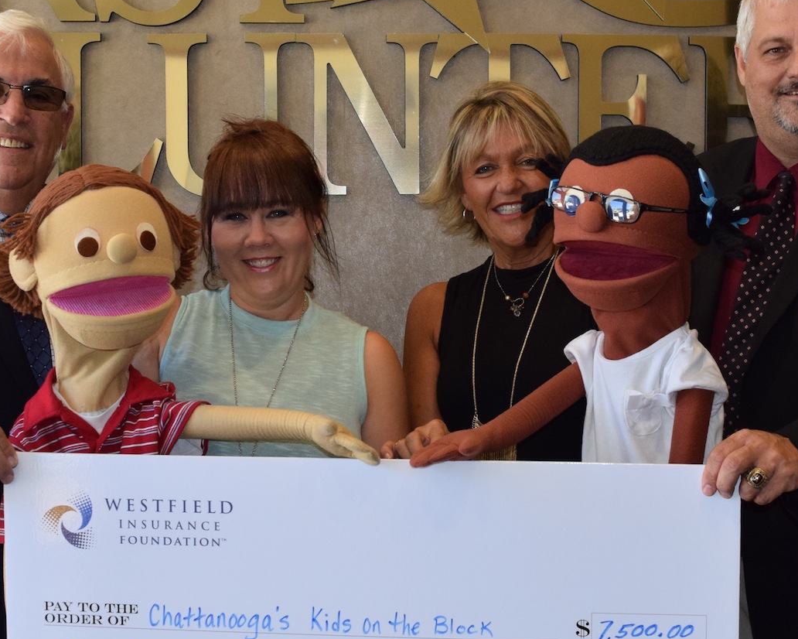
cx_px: 396
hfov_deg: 30.0
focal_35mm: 63
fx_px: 1488
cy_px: 313
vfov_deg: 24.2
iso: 800
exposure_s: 1/125
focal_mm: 22
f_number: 5.6
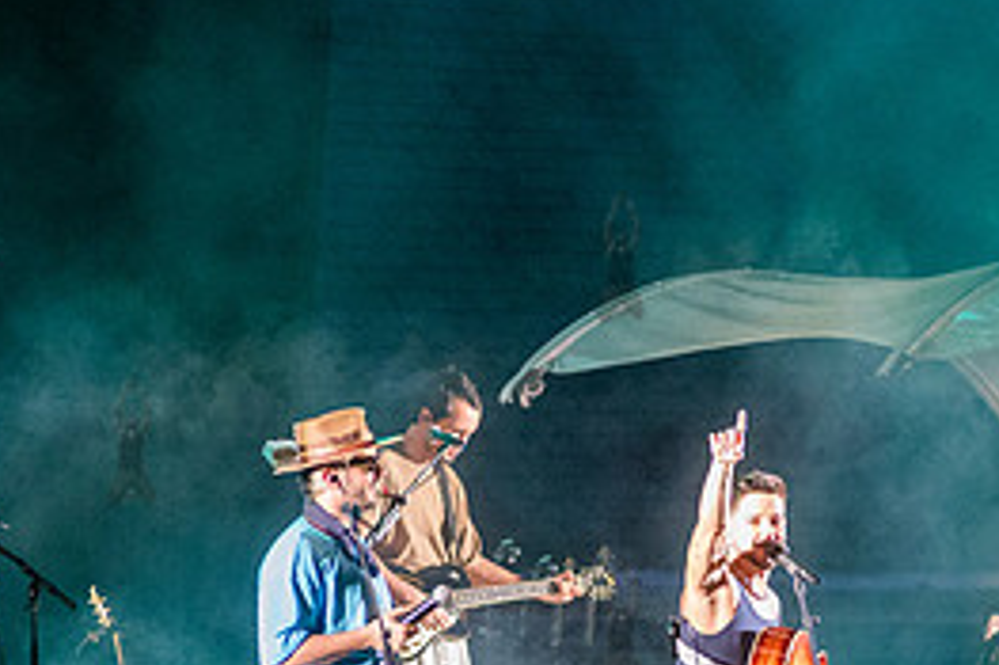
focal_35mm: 420
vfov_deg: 3.3
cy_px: 679
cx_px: 747
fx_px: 11647
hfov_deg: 4.9
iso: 6400
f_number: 4
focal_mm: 170
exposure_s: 1/800
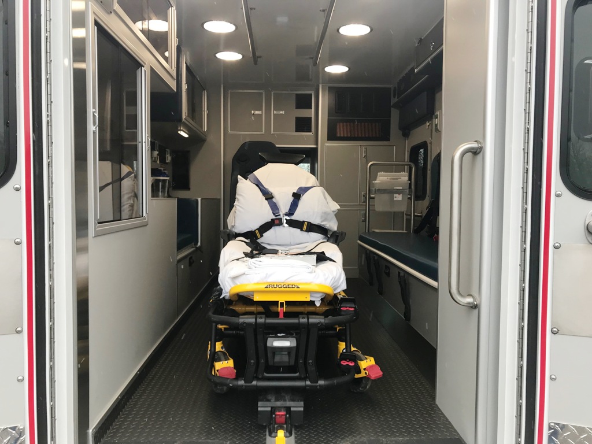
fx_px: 479
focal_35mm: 28
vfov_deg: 49.7
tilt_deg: -0.1
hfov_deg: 63.4
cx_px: 296
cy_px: 222
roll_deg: +0.3
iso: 32
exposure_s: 1/138
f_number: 1.8
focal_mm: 3.99
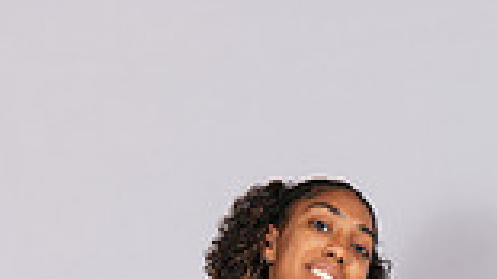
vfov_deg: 11.5
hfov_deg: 24.3
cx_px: 449
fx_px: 1120
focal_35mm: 85
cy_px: 693
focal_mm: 28
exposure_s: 1/200
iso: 250
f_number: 8
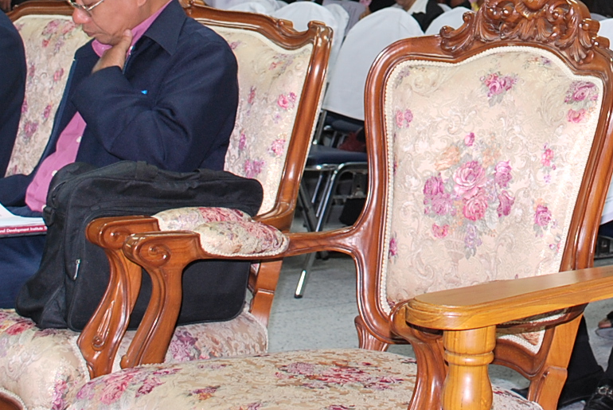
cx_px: 541
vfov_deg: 15.8
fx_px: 1415
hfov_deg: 23.8
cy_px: -94
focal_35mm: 83
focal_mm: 22
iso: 200
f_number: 5.6
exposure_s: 1/15
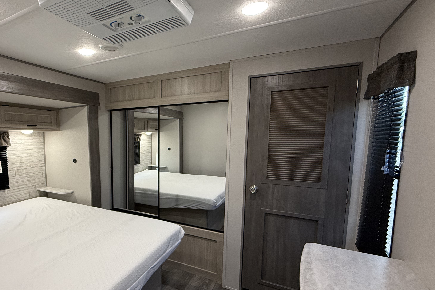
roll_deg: +1.0
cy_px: 162
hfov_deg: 80.6
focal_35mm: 20
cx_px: 138
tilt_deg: -5.5
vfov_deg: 61.8
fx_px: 242
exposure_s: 1/99
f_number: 2.2
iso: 250
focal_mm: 2.22
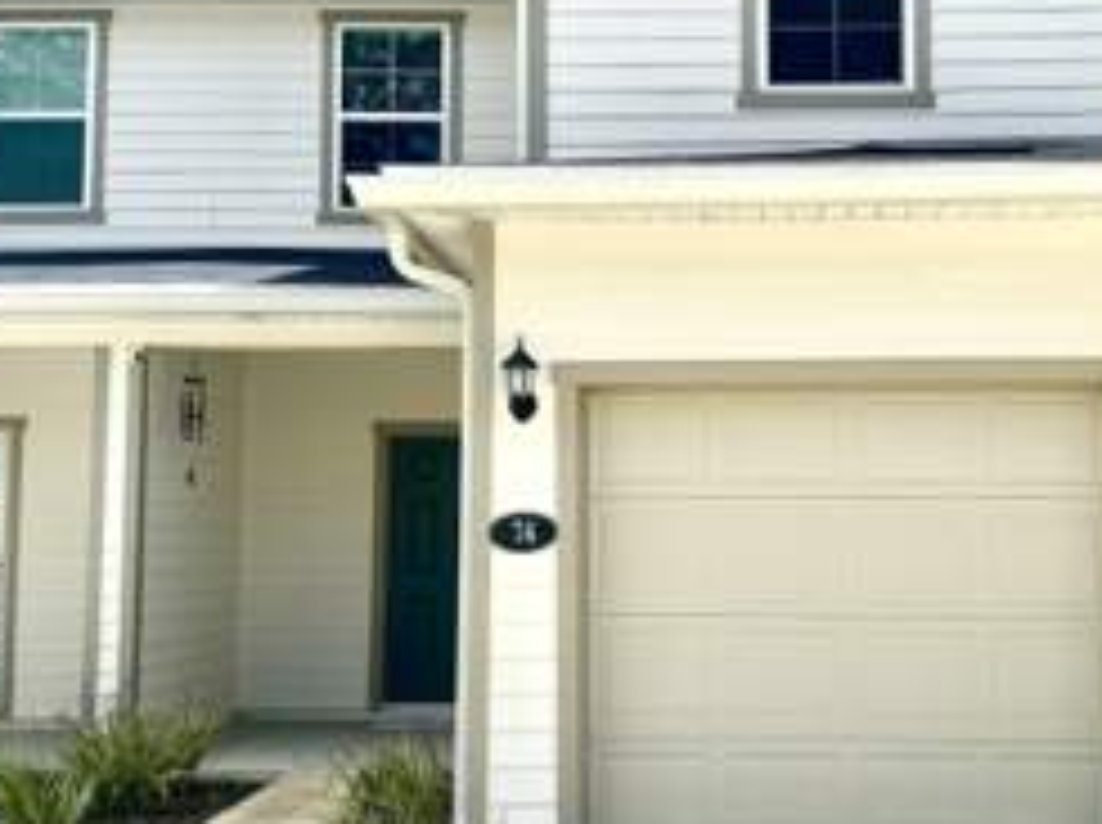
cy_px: 389
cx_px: 724
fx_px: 1494
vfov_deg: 30.8
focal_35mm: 47
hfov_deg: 40.1
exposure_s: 1/5814
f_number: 1.78
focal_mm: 6.76
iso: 80
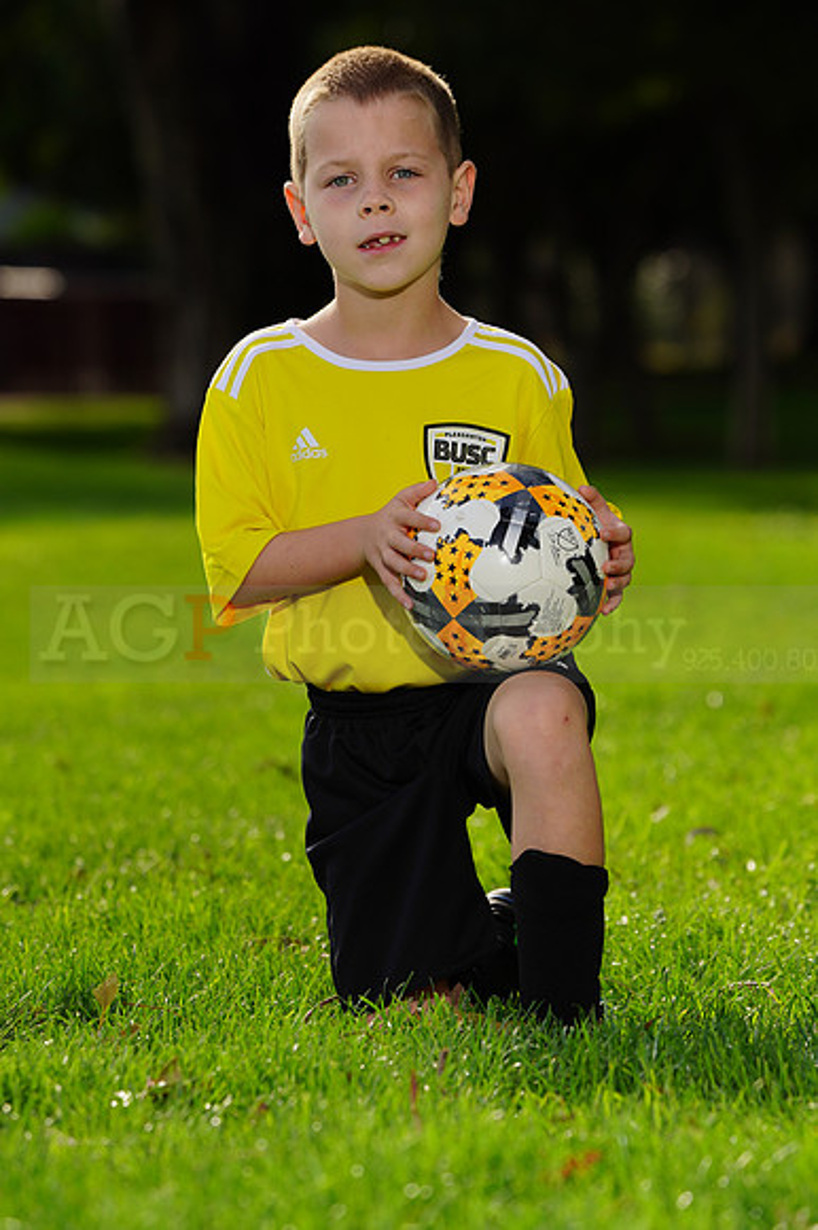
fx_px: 8326
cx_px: 409
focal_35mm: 244
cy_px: 615
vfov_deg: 8.4
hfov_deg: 5.6
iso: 100
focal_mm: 244
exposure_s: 1/200
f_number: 8
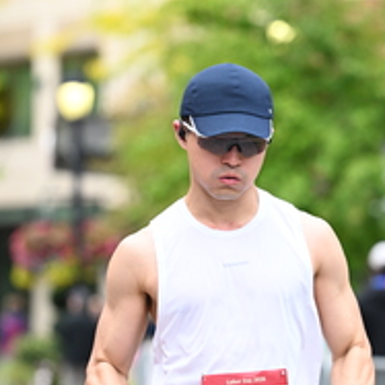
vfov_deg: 5.6
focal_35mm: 313
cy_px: 208
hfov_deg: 5.6
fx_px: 3939
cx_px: 281
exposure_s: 1/2000
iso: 1000
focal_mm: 125
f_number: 2.8
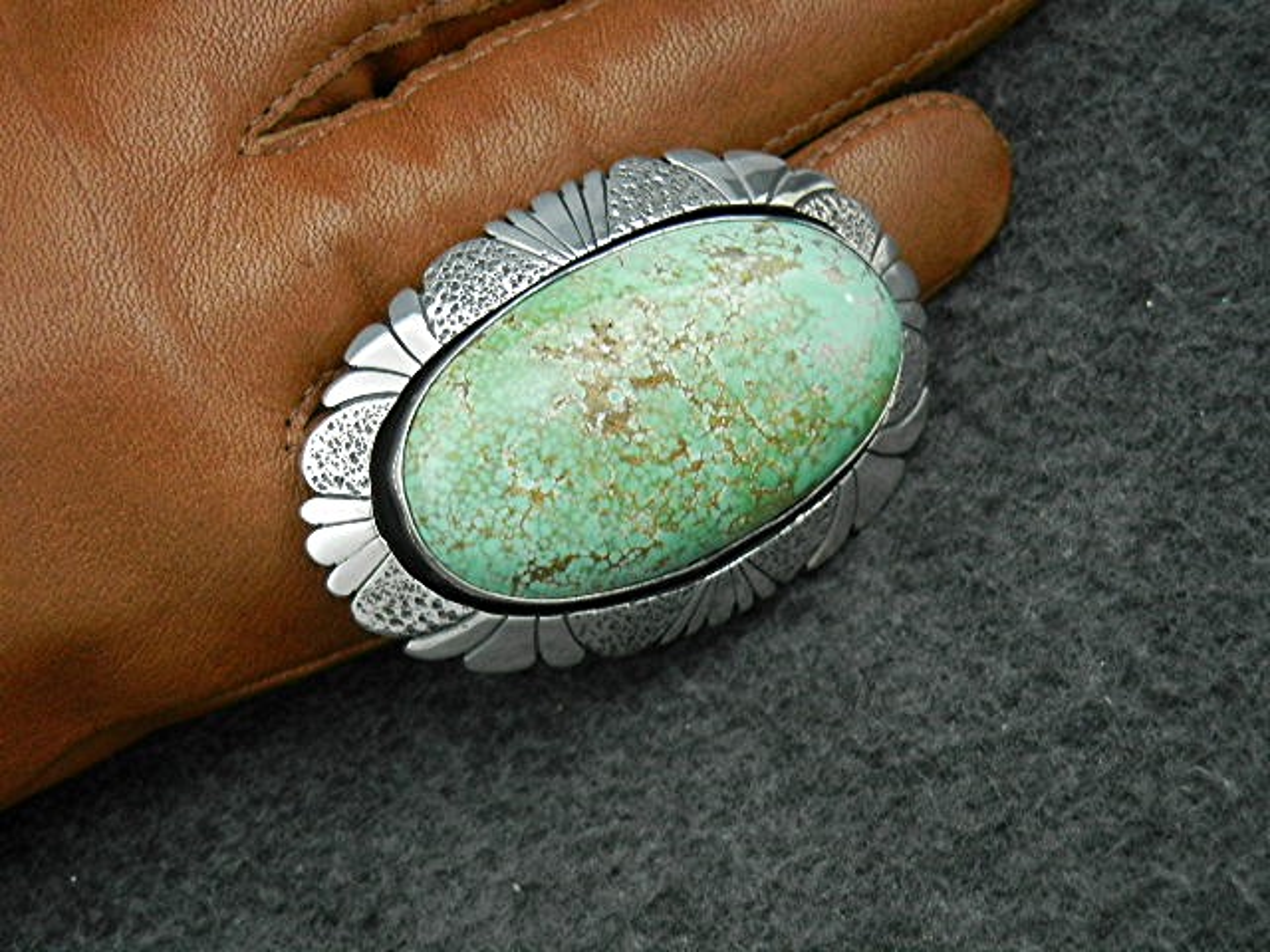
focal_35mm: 102
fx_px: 3742
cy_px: 476
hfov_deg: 19.3
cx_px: 635
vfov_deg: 14.5
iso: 200
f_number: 4.5
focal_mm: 18.3
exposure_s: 1/6.1
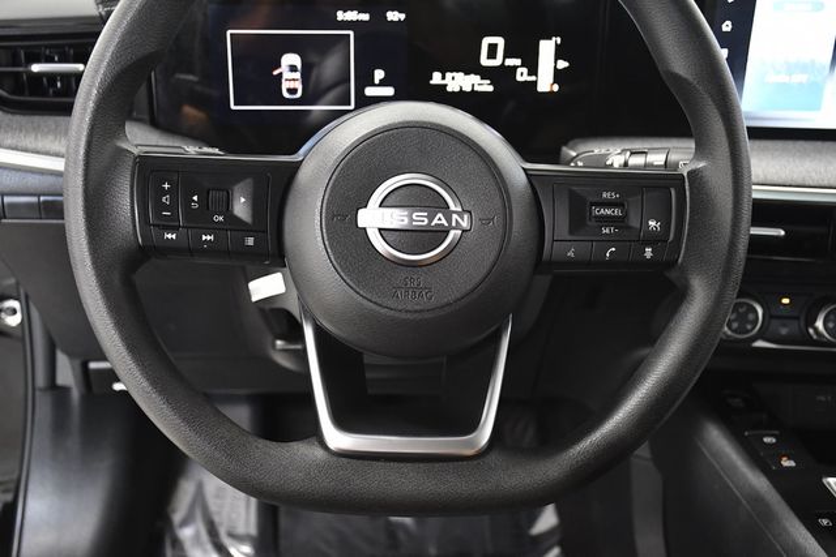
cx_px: 418
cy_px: 278
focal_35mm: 45
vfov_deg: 29.9
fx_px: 1045
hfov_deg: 43.6
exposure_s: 1/100
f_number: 4
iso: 2500
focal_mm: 30
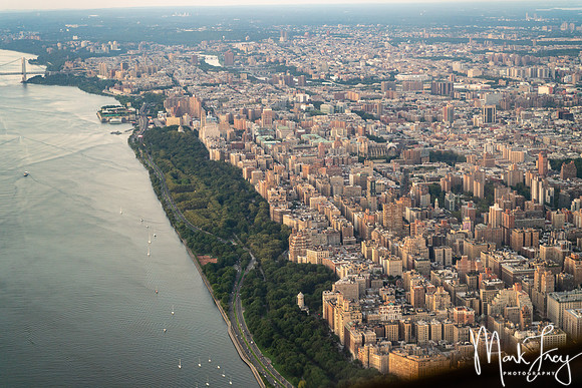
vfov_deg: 18.2
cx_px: 291
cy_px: 194
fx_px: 1213
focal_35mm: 75
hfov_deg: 27.0
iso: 800
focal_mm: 75
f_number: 2.8
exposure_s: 1/320
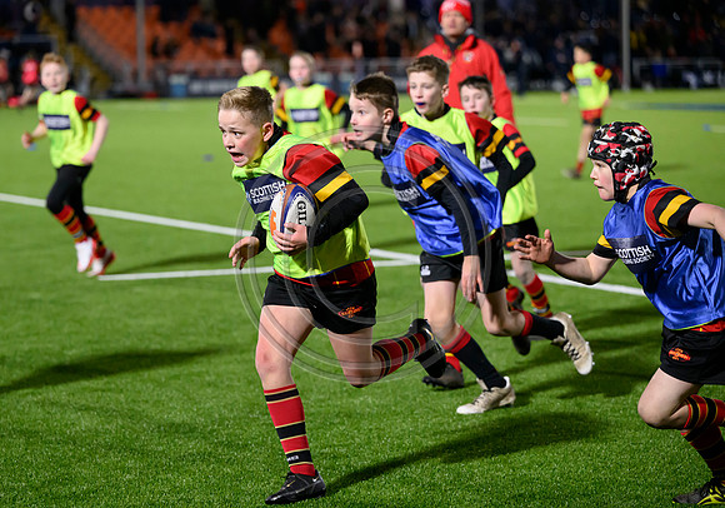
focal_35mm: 119
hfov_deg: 16.9
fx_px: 2435
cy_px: 254
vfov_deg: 11.9
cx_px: 344
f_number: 3.2
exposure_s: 1/1600
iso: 6400
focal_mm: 115
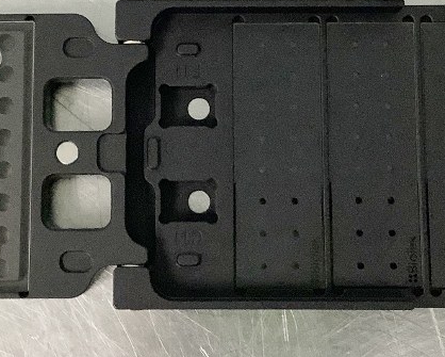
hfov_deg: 25.7
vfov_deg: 20.6
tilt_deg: -84.2
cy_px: 93
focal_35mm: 74
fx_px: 975
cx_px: 197
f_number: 2.4
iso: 160
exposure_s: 1/60
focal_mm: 3.3
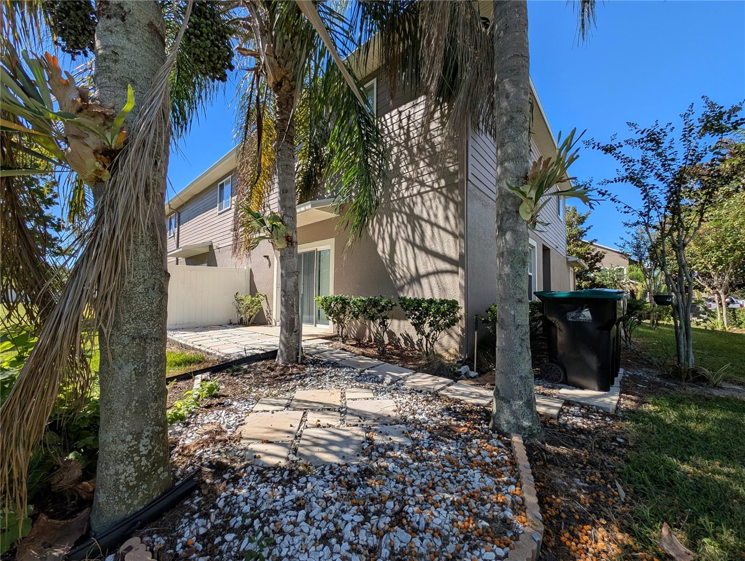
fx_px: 259
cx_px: 372
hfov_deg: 110.5
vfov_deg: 94.6
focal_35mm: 12
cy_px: 280
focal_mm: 2.23
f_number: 1.95
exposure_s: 1/1621
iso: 39
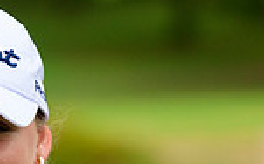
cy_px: 324
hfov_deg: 4.0
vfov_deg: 2.5
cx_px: 110
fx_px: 3802
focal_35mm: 529
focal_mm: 115
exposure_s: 1/1250
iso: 1000
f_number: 2.8
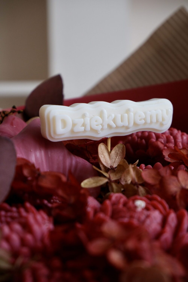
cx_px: 94
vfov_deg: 31.0
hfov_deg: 20.9
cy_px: 141
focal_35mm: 65
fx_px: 509
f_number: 5.6
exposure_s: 1/240
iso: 1000
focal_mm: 43.2
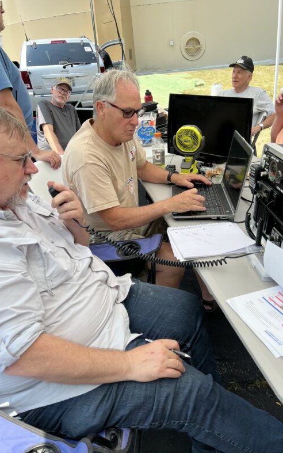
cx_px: 160
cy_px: 230
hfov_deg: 44.4
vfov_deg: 66.5
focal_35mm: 28
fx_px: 345
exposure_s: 1/1344
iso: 50
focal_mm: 5.7
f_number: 1.5
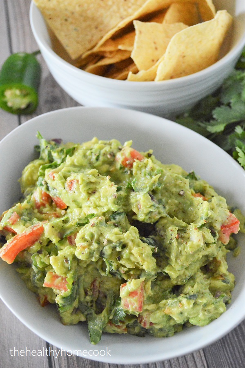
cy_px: 184
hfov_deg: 29.8
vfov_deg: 43.6
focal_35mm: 45
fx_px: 460
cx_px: 122
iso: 3200
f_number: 4.5
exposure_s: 1/500
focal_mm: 30
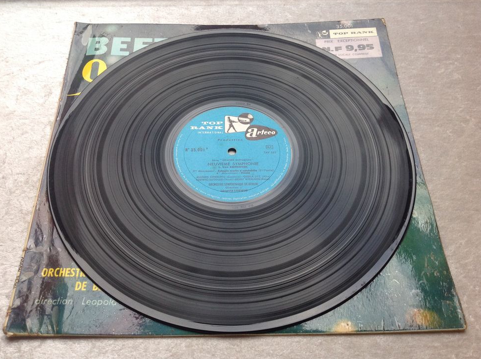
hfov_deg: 51.4
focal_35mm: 36
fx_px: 499
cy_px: 182
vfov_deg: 39.6
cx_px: 237
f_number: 2.4
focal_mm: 4.28
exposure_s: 1/120
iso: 100
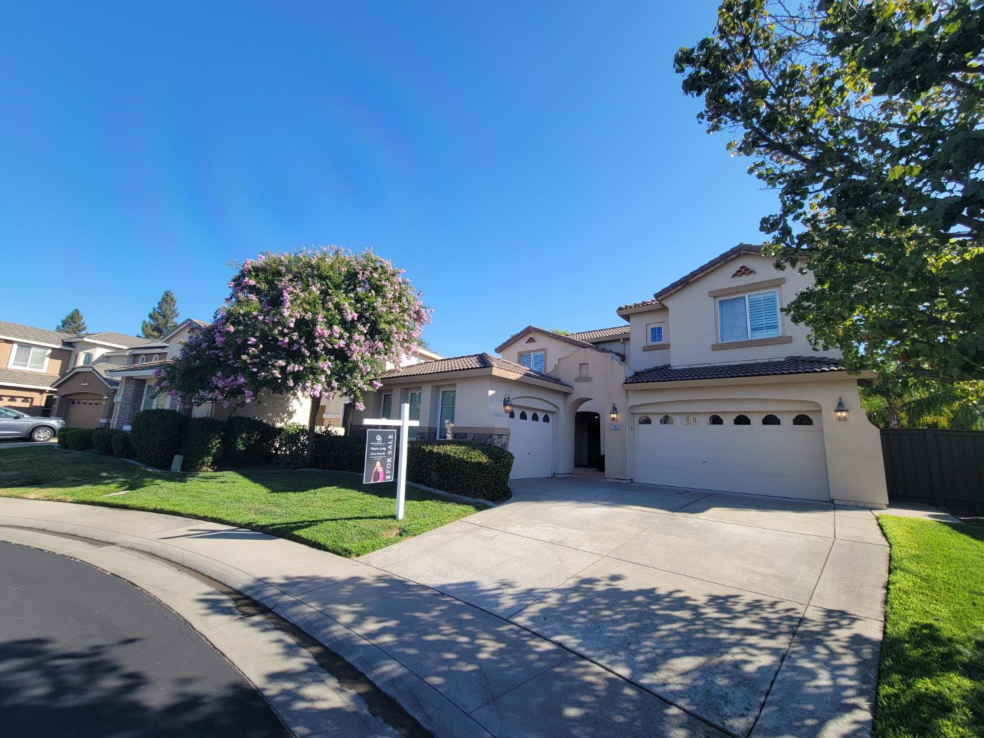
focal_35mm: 13
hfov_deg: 106.2
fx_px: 370
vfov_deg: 89.9
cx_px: 492
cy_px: 369
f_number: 2.2
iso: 50
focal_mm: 2.2
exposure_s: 1/779
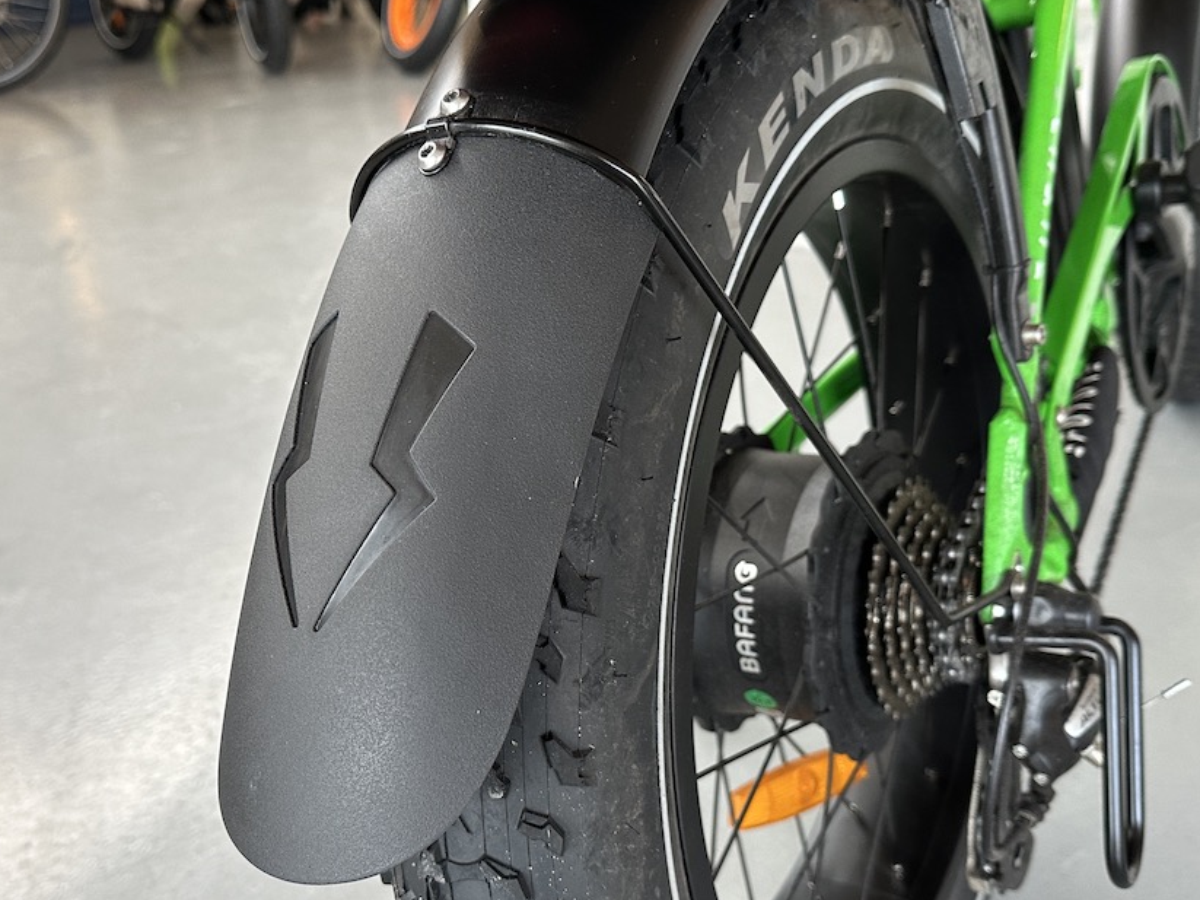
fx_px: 1213
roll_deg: +2.6
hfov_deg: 52.5
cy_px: 489
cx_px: 515
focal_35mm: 35
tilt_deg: -25.7
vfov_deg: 40.7
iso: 250
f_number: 1.78
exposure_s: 1/61
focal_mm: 6.86
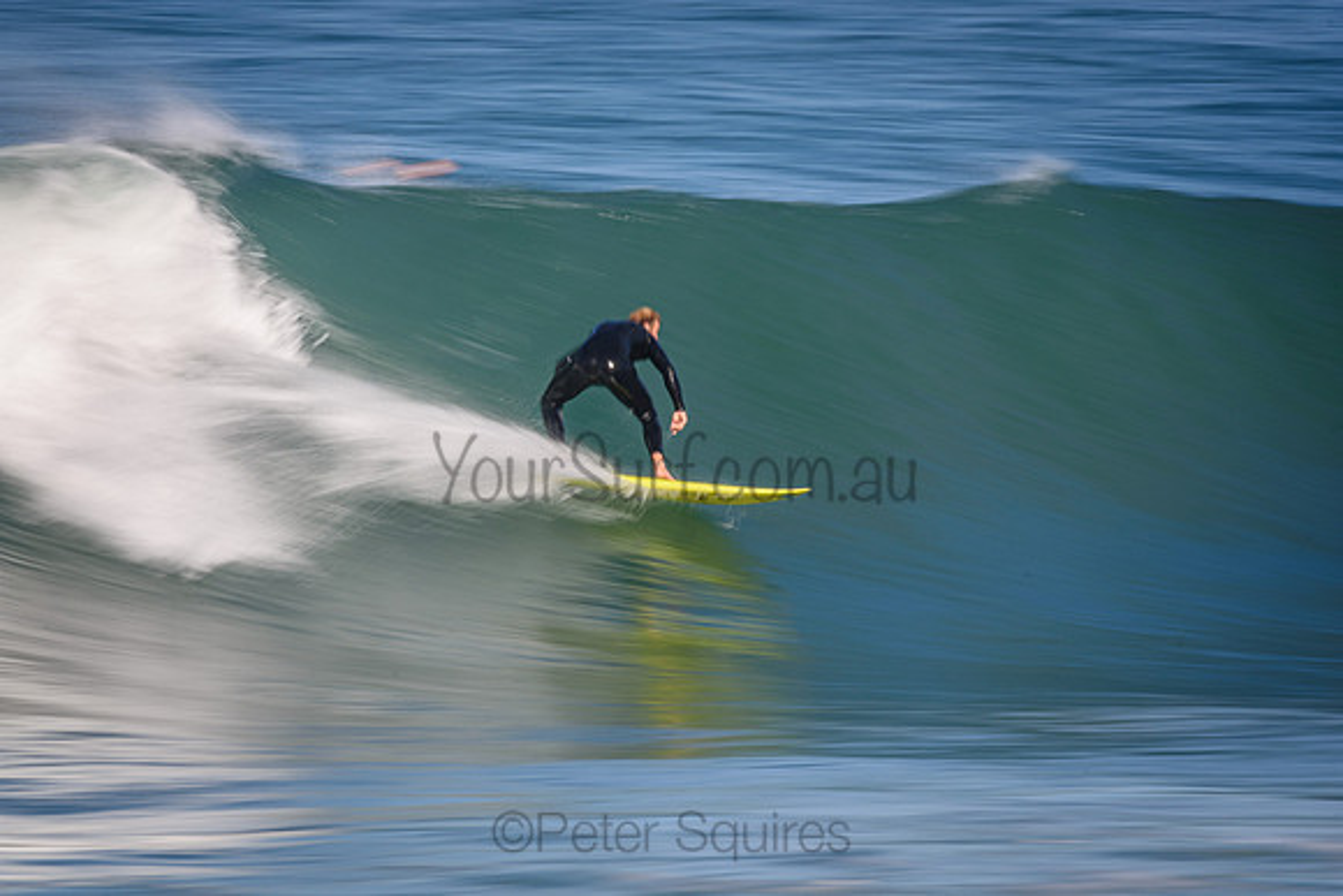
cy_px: 448
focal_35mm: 750
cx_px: 672
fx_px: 27984
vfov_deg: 1.8
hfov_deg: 2.7
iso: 100
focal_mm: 500
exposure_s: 1/20
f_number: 18
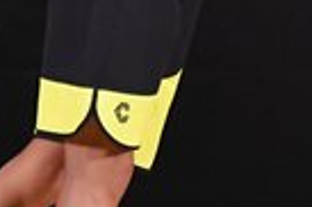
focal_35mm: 1357
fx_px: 11747
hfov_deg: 1.5
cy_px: -57
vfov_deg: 1.0
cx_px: 302
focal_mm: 160
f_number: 5.6
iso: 3200
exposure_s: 1/400
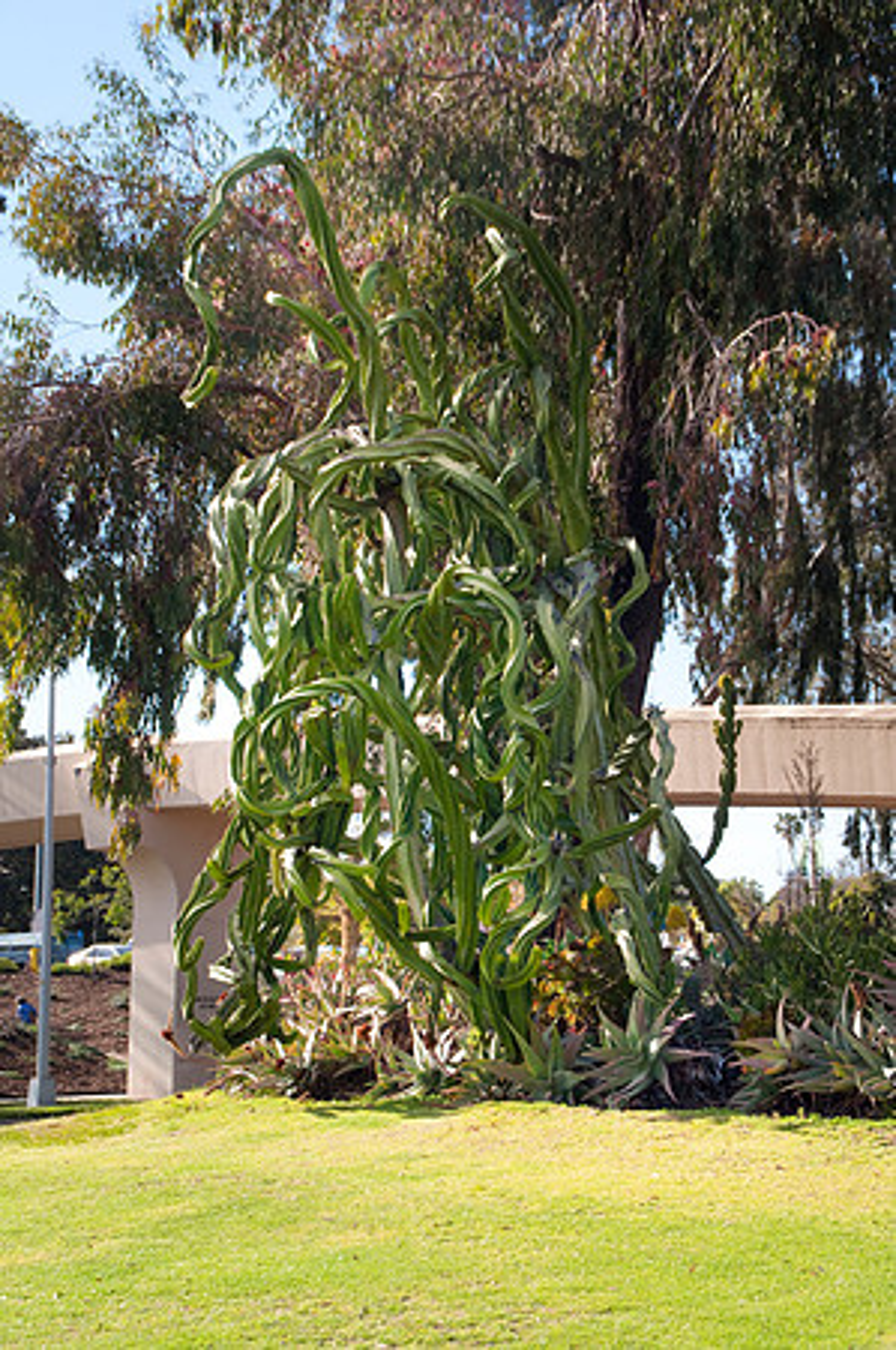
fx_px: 2694
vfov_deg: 28.1
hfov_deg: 18.9
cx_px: 448
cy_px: 675
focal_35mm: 72
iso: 200
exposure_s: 1/250
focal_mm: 48
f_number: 8
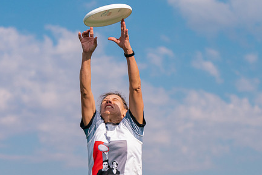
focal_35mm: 139
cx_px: 163
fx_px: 1012
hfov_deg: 14.7
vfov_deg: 9.8
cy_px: 162
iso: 500
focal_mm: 73
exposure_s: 1/10000
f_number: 2.8
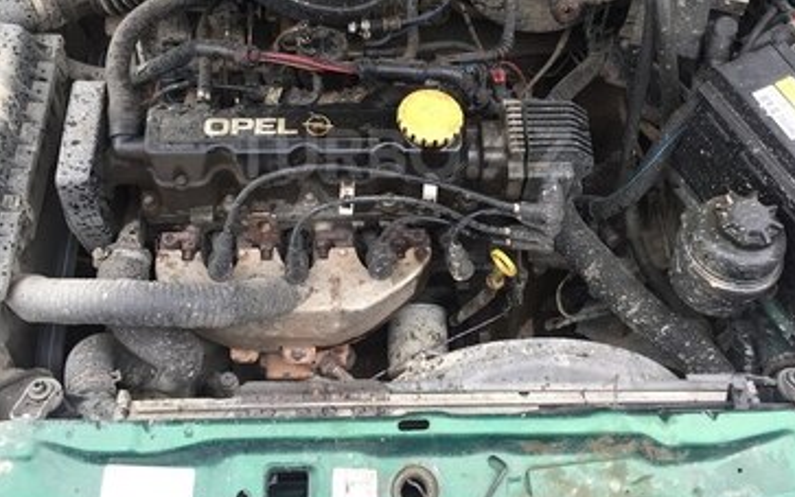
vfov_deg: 30.3
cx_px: 403
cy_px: 153
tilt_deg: -48.7
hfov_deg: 47.2
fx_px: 910
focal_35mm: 42
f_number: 2.2
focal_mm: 4.15
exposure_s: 1/100
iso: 50
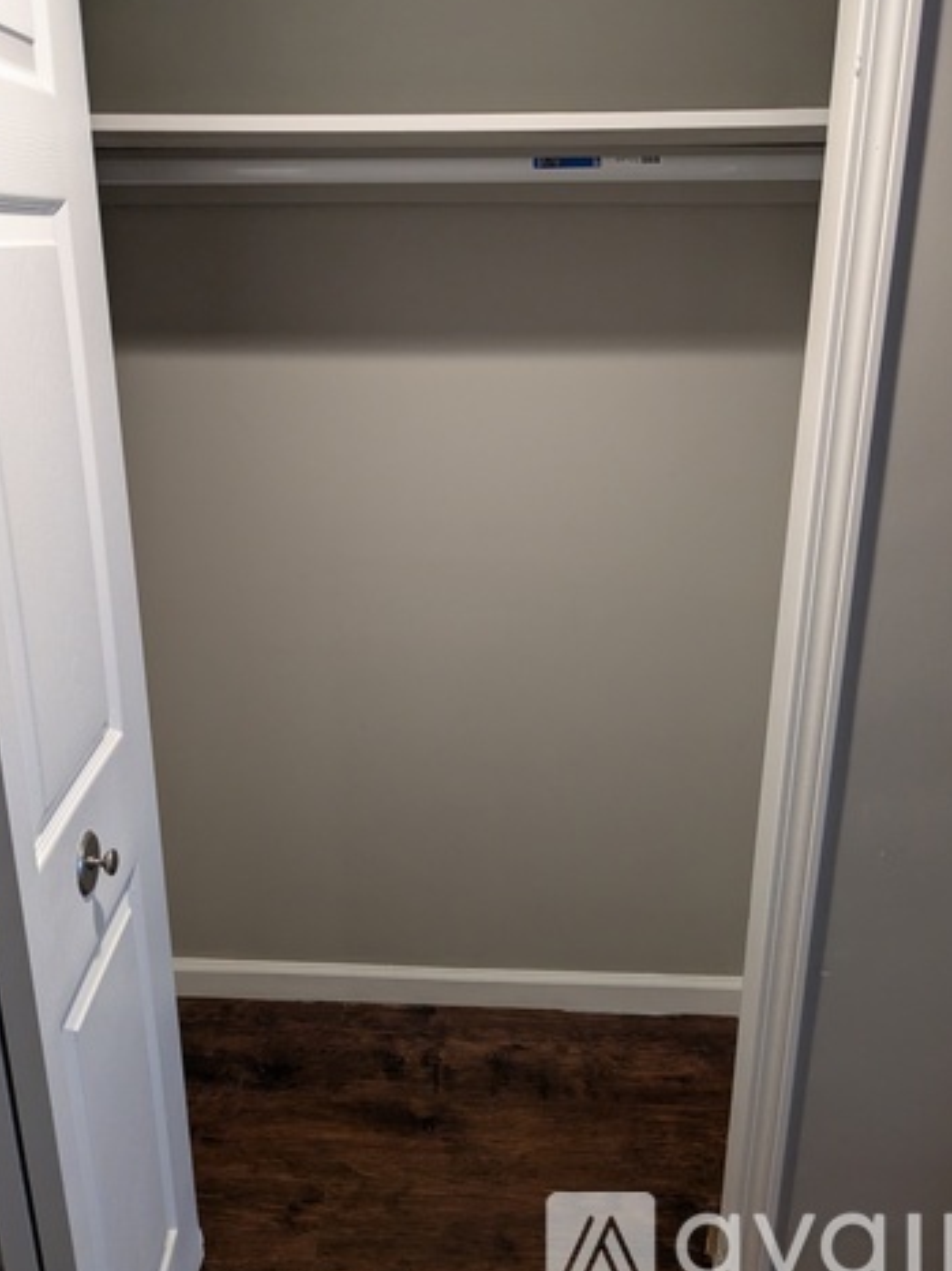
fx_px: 1064
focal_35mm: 29
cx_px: 476
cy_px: 619
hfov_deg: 48.2
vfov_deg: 61.7
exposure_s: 1/120
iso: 315
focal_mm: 4.38
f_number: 1.73
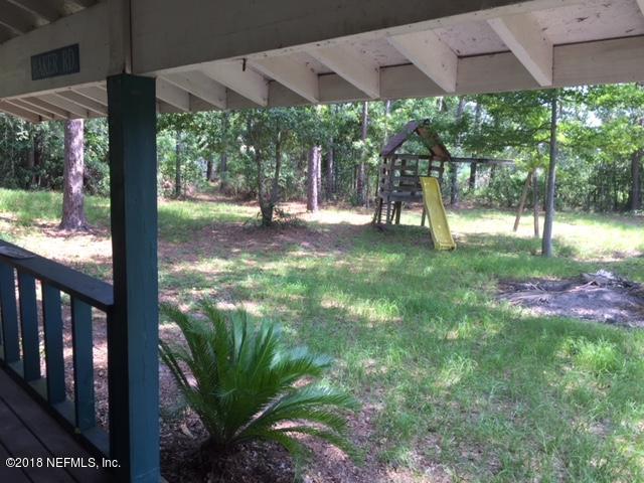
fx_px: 540
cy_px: 242
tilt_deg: -7.0
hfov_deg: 61.7
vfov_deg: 48.2
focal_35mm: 29
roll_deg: -1.9
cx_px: 322
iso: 32
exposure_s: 1/128
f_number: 2.2
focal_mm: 4.15
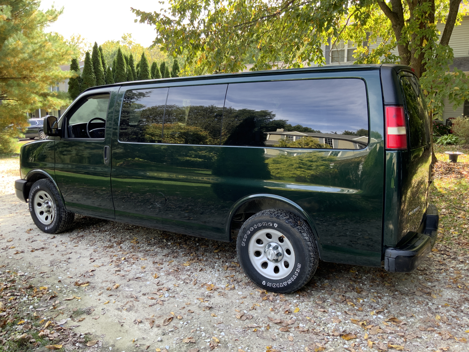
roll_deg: -1.4
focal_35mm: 29
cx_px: 234
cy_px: 176
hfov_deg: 61.7
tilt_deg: -7.1
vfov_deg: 48.2
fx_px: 393
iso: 20
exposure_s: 1/122
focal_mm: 3
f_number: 1.8
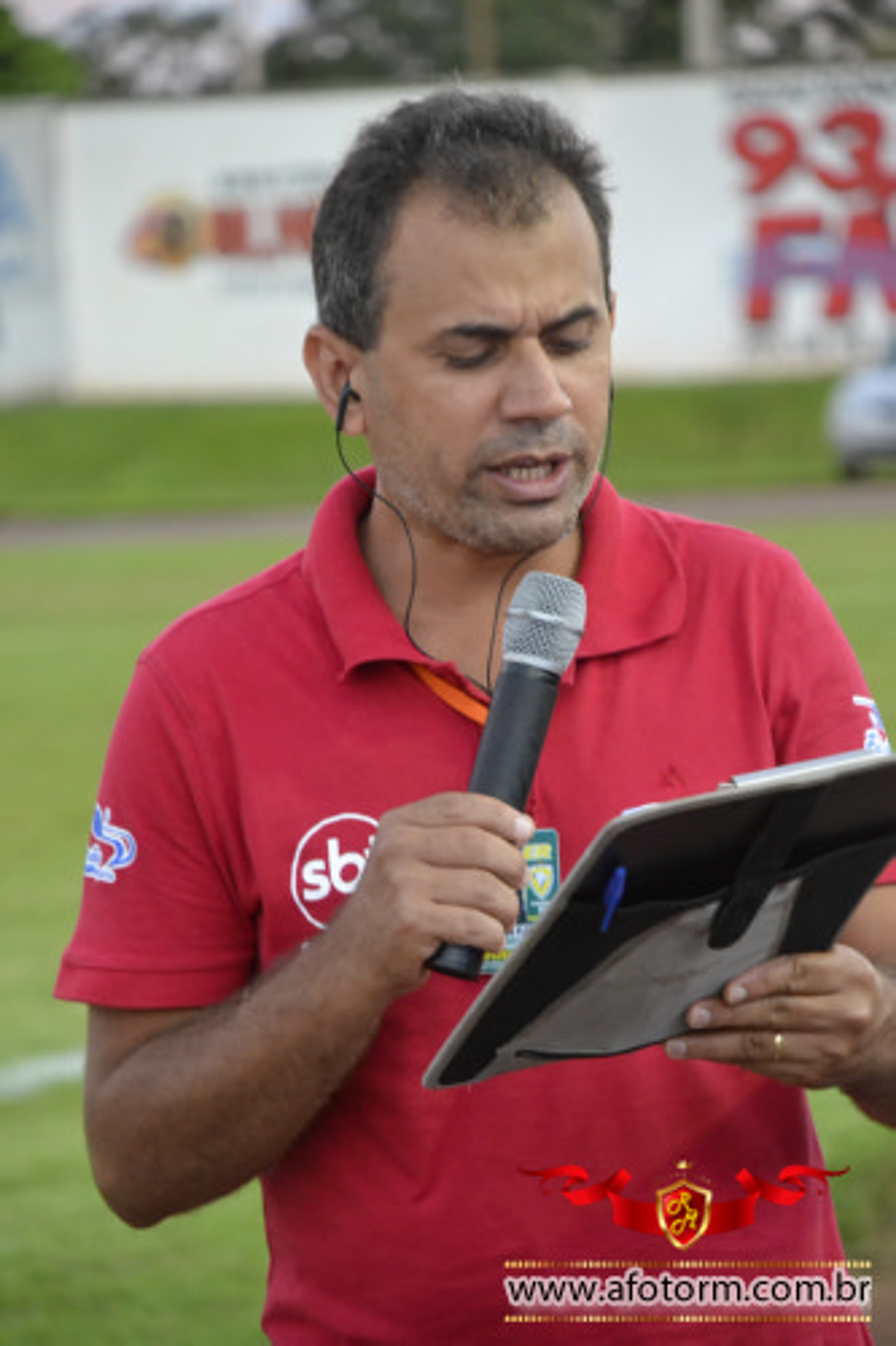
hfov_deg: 6.8
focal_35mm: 202
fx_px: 7565
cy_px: 673
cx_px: 448
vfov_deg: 10.2
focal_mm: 135
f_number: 5.6
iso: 3200
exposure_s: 1/80
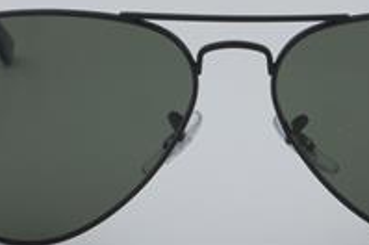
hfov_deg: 12.4
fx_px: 1699
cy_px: 119
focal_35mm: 166
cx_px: 234
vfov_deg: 8.2
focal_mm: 55
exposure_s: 1/4
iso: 100
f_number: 32
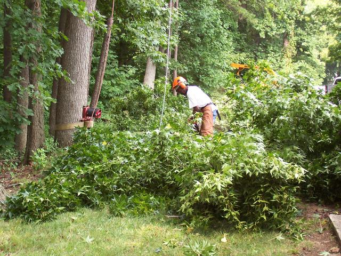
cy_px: 128
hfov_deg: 29.4
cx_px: 170
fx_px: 650
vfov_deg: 22.3
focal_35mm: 66
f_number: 4
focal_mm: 10.8
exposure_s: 1/125
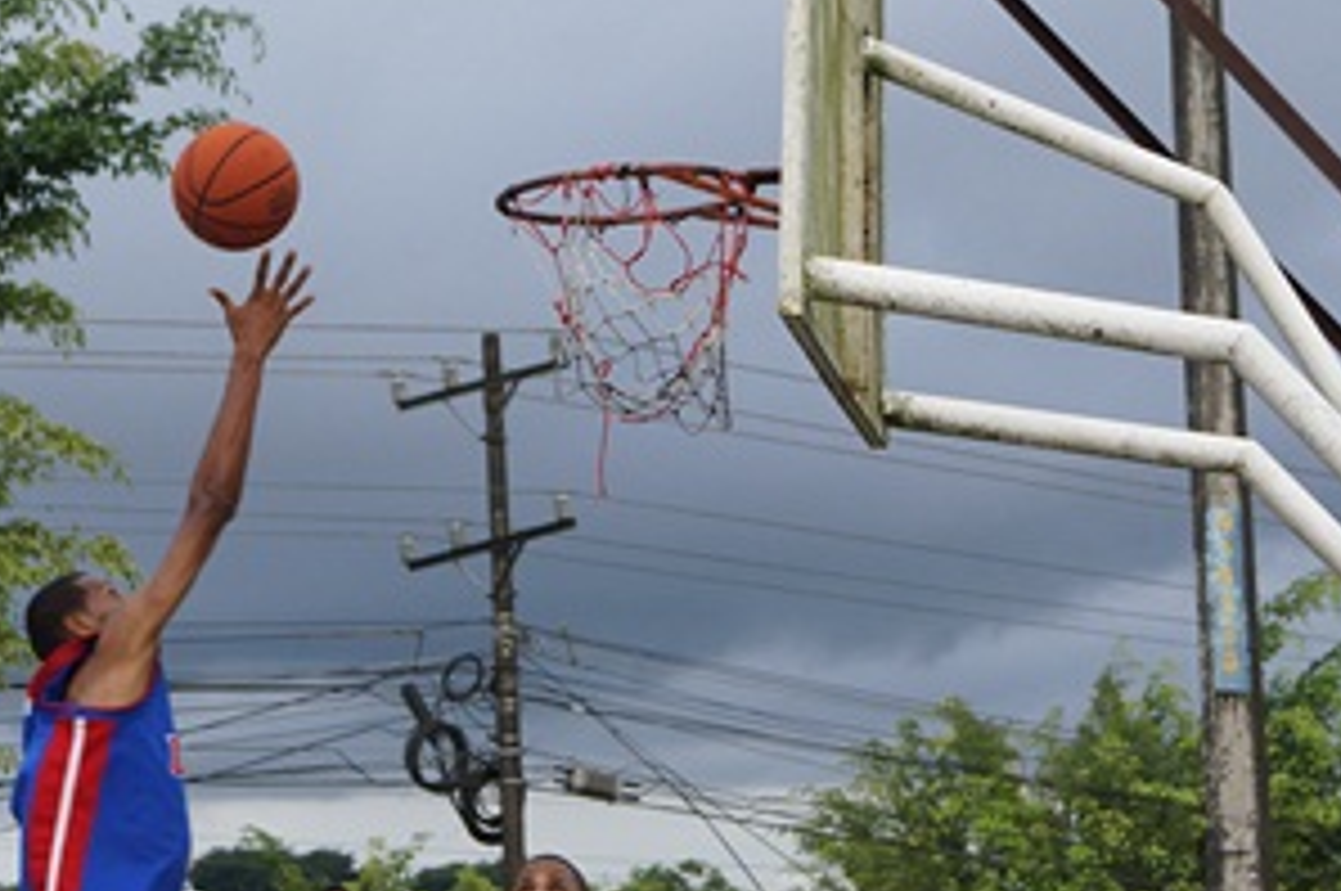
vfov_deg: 11.2
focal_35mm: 121
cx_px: 261
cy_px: 783
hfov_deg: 16.8
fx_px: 4502
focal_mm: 40
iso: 200
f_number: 5.6
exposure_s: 1/320
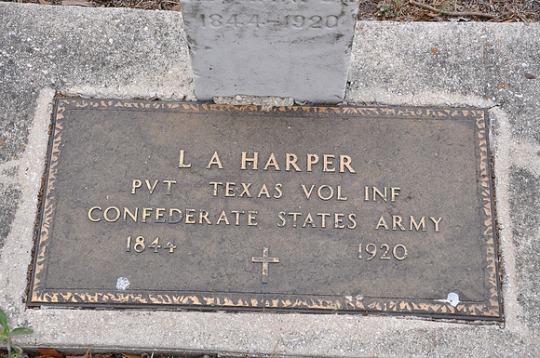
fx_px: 899
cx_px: 270
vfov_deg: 22.6
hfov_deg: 33.4
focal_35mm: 60
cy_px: 179
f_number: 8
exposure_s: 1/250
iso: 200
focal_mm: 40
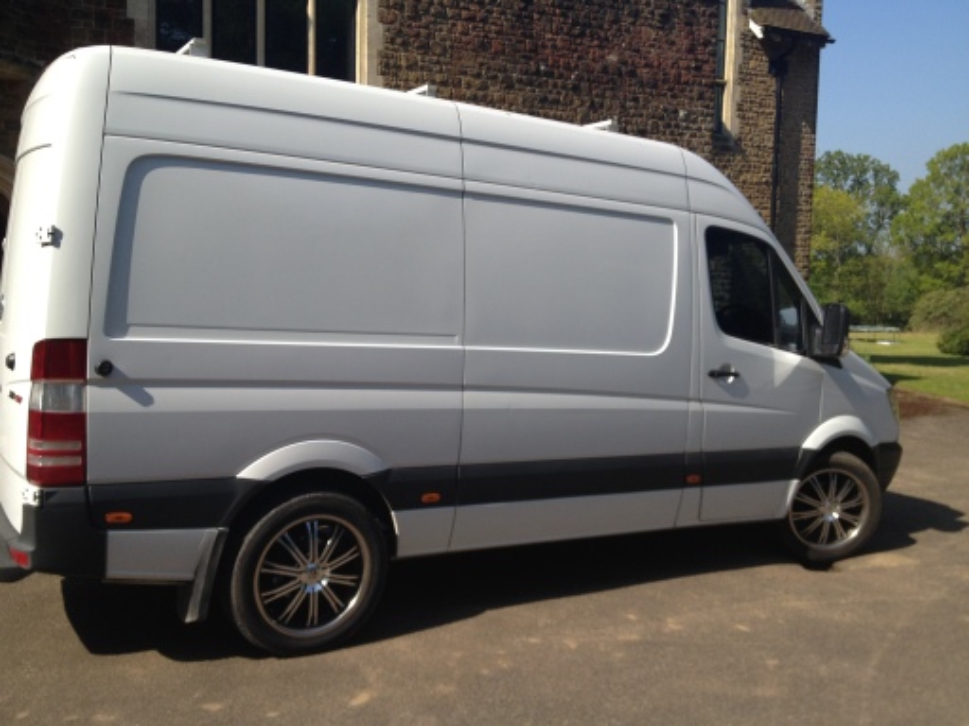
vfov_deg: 40.7
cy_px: 363
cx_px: 484
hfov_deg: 52.6
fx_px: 980
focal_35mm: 35
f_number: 2.4
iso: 64
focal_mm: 4.28
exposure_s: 1/1227
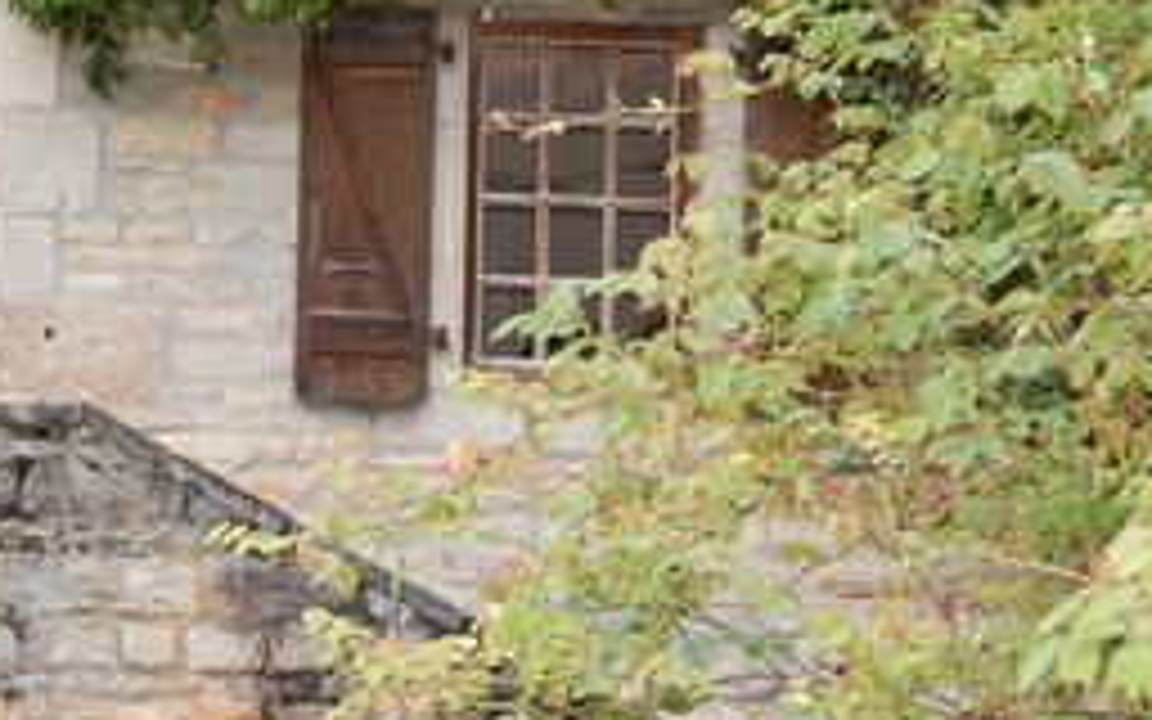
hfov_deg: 11.6
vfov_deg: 7.3
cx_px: 171
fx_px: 5620
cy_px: 22
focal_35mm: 179
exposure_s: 1/160
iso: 400
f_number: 6.3
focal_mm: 50
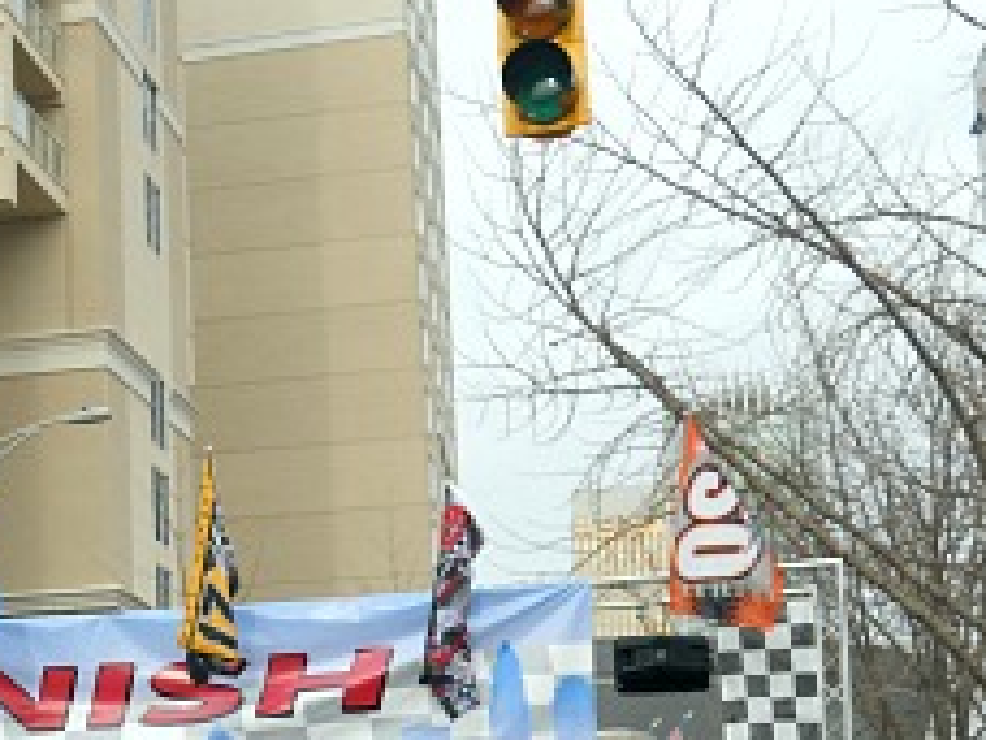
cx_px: -13
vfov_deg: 18.3
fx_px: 2250
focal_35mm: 79
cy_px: 695
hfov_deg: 23.6
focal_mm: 6.4
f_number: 3
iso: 80
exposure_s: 1/320
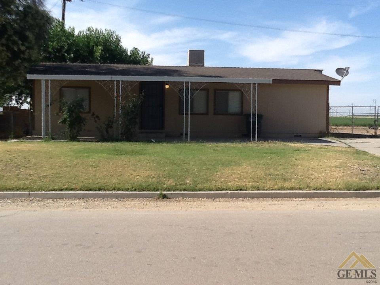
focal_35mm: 44
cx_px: 190
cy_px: 142
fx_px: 483
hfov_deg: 42.9
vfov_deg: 32.9
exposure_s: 1/1070
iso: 40
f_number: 2.4
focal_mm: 2.03
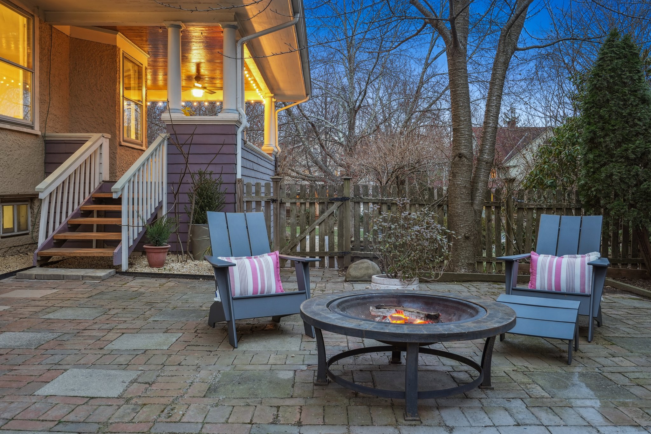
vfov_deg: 43.6
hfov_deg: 61.9
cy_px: 217
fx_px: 542
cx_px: 326
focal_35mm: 30
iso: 400
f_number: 8
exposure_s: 1
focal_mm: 30
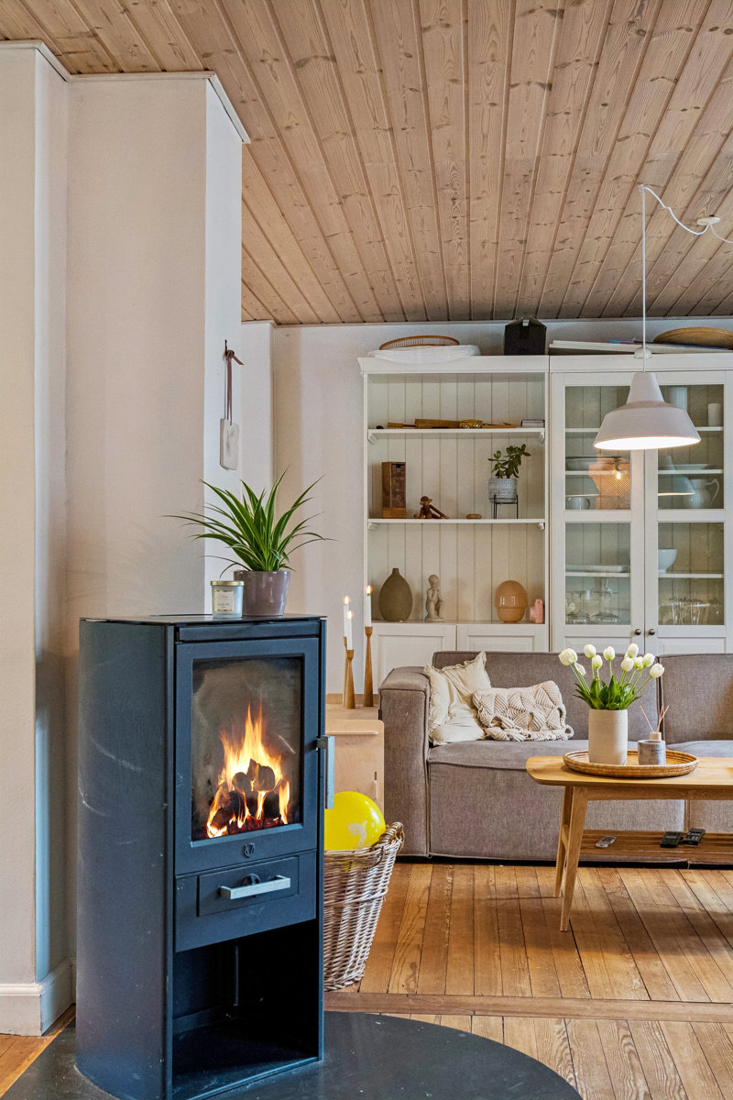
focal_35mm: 41
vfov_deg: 47.4
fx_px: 1252
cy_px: 550
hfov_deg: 32.6
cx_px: 366
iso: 1250
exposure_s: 1/13
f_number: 8
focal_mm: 27.5
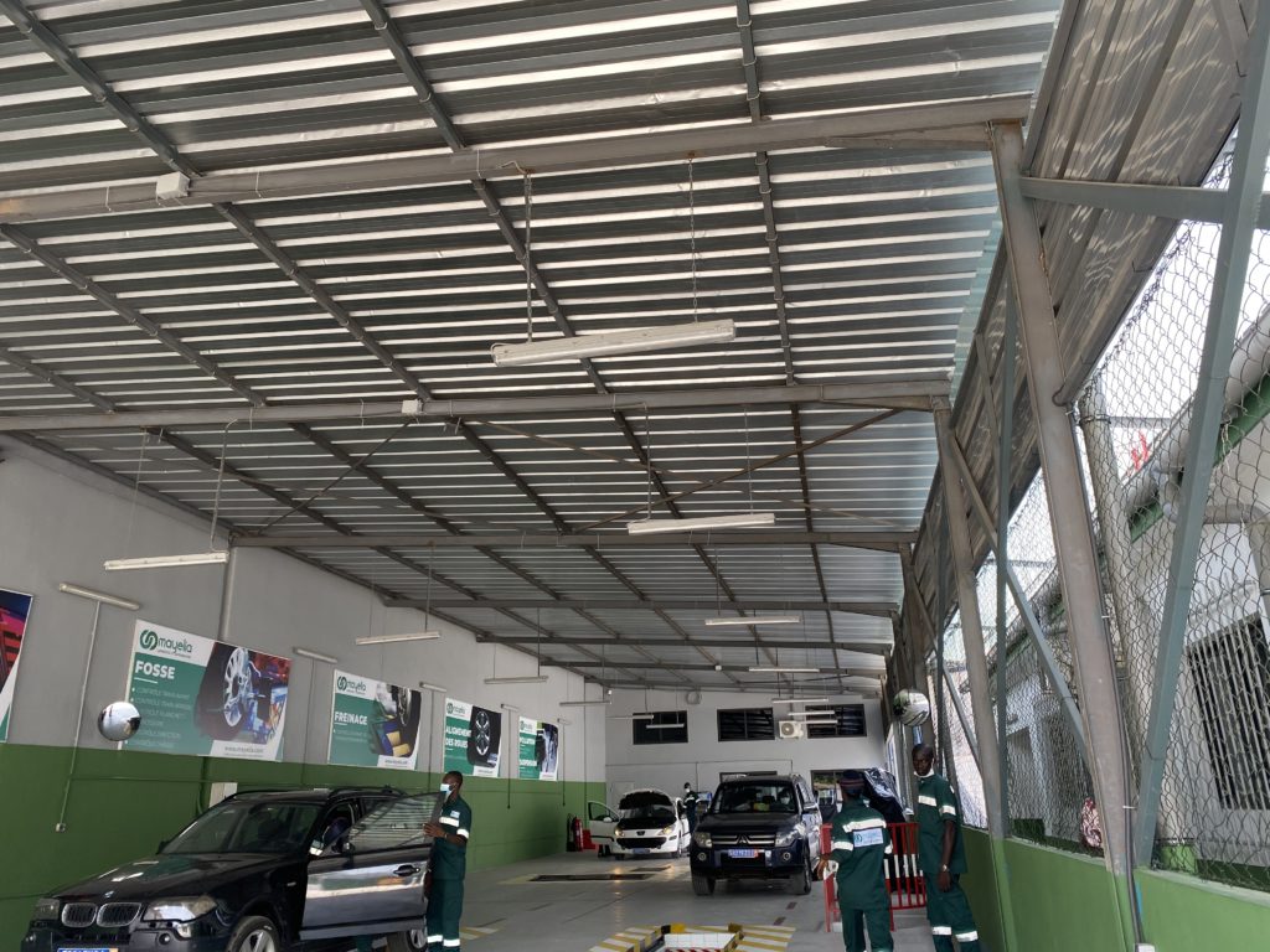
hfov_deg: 67.3
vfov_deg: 53.1
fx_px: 954
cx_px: 635
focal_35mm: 26
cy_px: 476
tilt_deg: +19.5
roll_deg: +1.4
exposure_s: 1/127
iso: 32
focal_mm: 4.25
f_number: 1.8
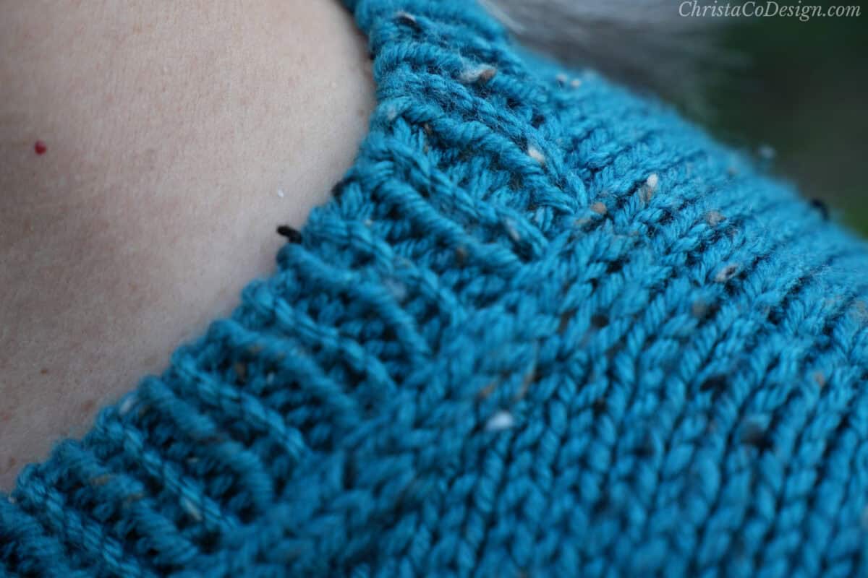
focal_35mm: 64
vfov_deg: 21.2
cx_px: 434
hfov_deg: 31.4
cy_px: 289
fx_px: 1543
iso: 250
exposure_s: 1/2
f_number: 4
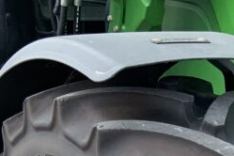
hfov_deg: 16.0
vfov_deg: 9.9
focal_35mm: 124
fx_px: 806
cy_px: 351
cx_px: 257
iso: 16
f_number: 1.8
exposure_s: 1/362
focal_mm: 3
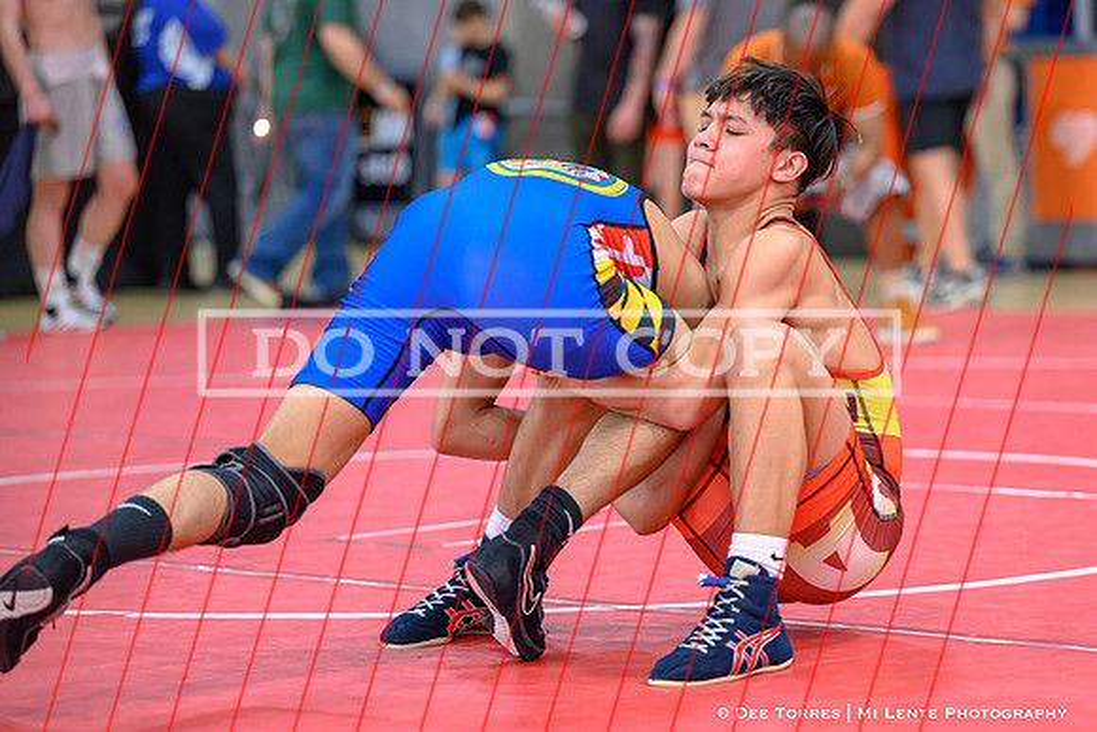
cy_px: 389
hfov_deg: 14.8
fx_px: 4228
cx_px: 657
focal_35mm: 139
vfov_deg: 9.9
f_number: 2.8
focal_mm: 115
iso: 3200
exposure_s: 1/800
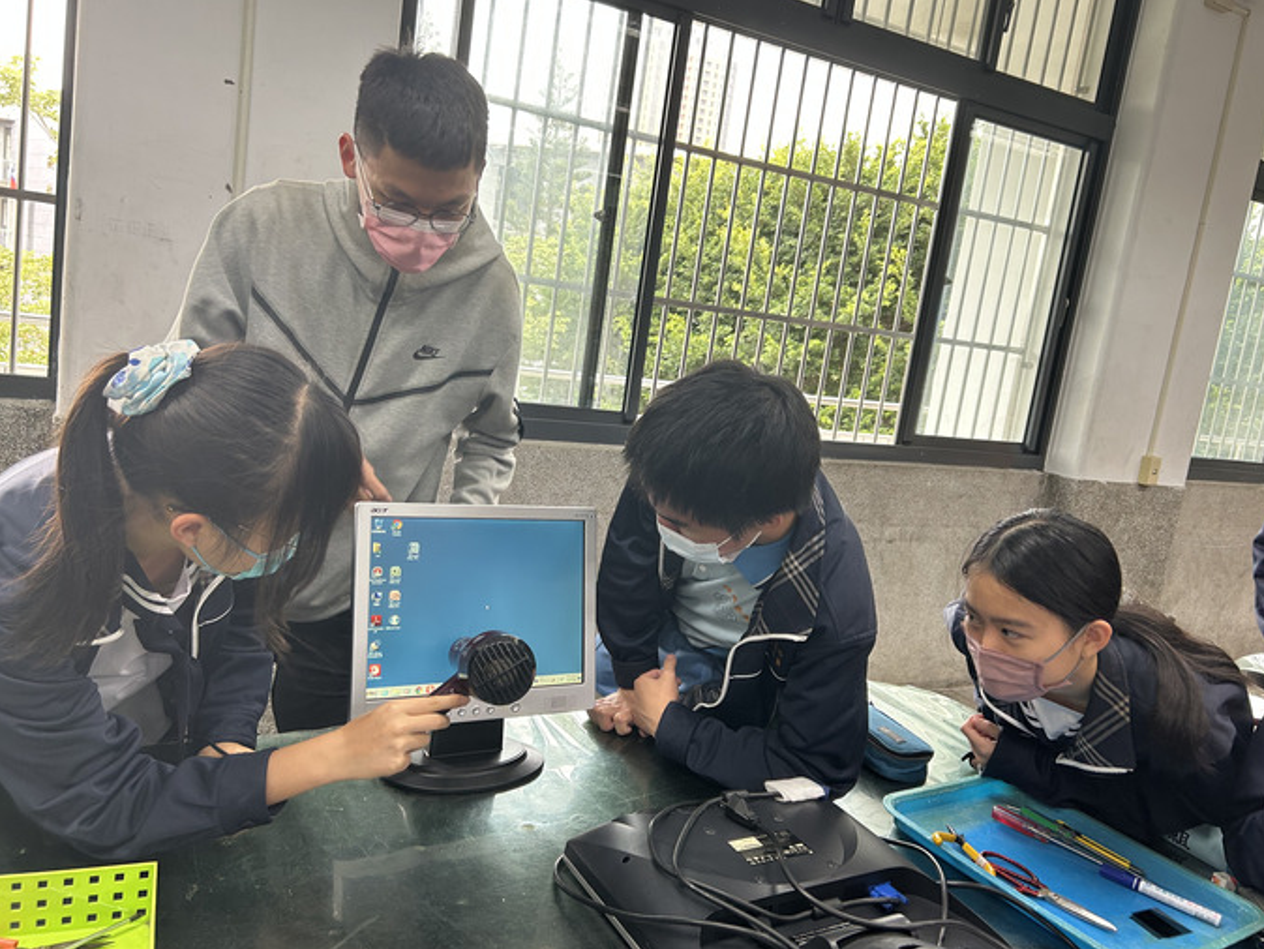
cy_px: 472
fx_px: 986
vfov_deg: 51.4
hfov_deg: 65.3
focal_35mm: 27
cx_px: 640
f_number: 1.5
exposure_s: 1/120
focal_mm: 5.7
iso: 100
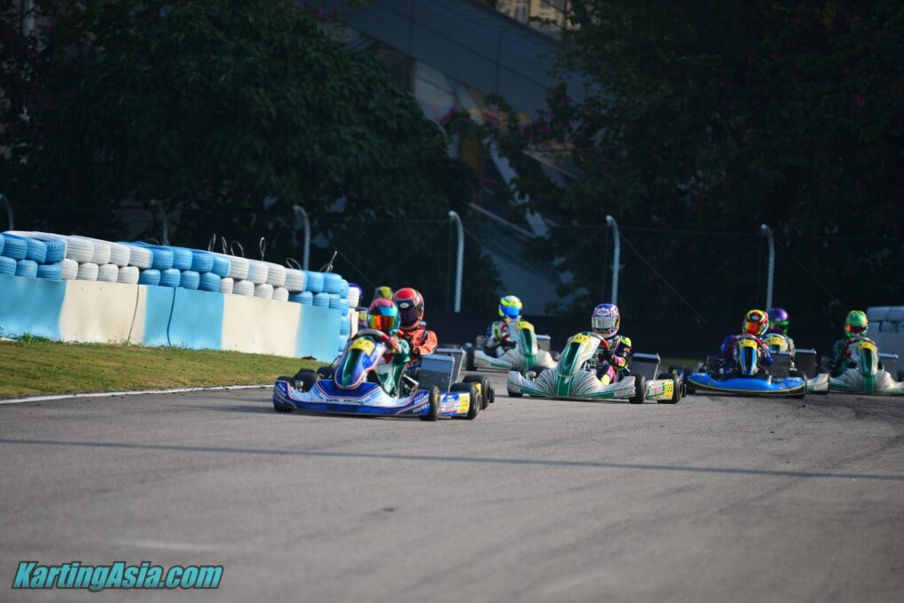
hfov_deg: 6.8
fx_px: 7585
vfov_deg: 4.6
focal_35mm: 302
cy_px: 302
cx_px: 455
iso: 125
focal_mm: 300
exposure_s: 1/800
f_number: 4
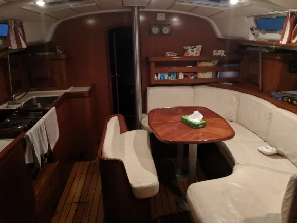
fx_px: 232
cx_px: 145
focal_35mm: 27
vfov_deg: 51.3
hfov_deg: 65.3
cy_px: 110
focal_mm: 4.67
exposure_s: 1/14.3
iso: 1289
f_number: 2
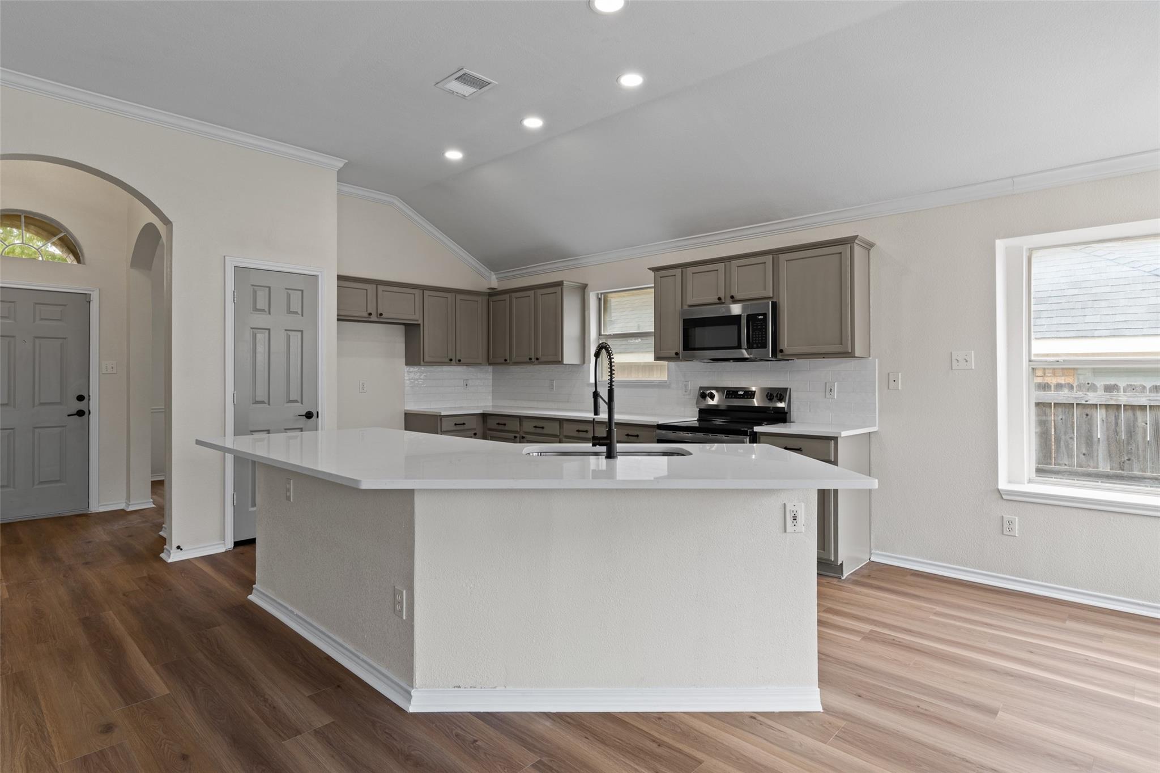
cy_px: 386
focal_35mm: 19
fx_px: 612
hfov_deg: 86.9
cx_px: 580
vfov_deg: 64.5
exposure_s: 1/1.25
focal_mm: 19
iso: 400
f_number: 10
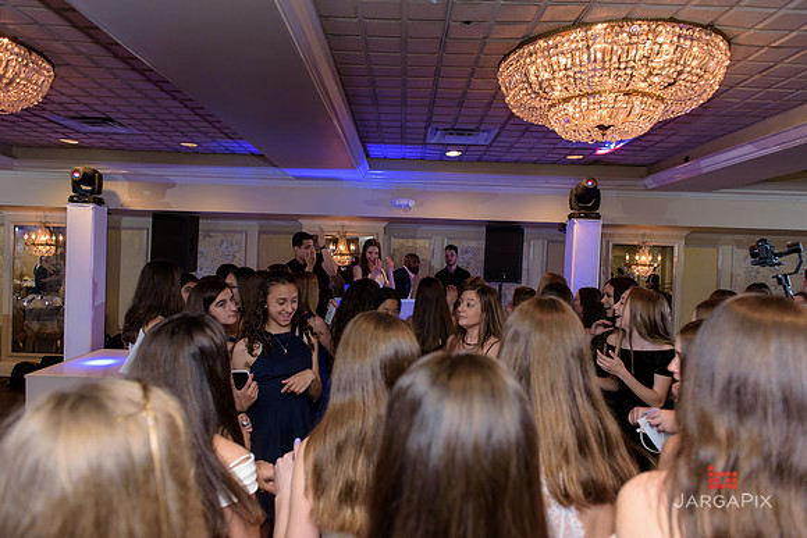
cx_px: 404
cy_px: 269
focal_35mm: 24
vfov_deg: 53.2
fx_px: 538
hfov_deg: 73.7
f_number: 3.2
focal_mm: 24
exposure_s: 1/125
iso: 1600
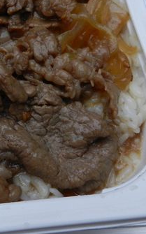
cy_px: 79
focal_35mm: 51
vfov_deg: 39.2
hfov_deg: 24.8
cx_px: 27
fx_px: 325
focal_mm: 4
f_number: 3.4
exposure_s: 1/30
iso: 360
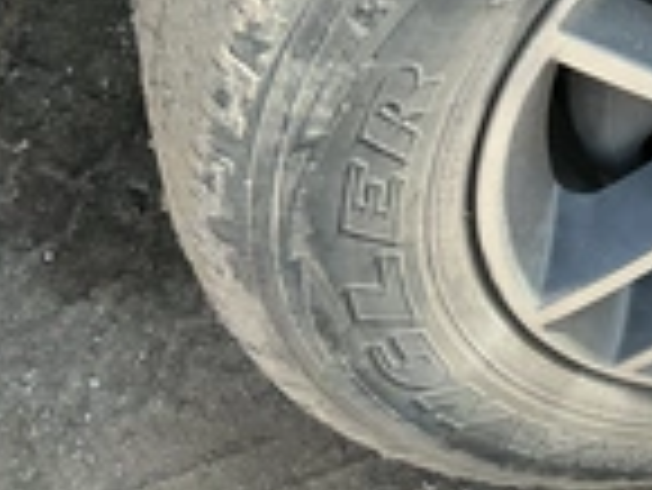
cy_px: -54
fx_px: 1452
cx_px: 832
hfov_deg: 22.8
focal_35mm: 77
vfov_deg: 18.4
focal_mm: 3
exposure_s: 1/324
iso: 25
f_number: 1.8
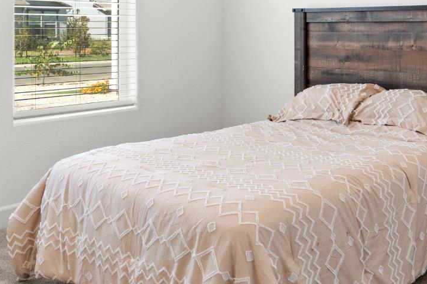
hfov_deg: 43.7
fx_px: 522
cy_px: 39
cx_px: 292
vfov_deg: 29.5
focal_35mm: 44
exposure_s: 1/13
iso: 250
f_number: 5
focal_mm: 14
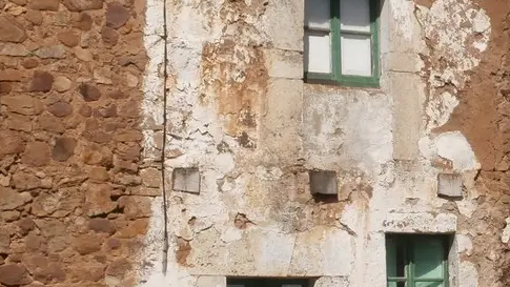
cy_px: 205
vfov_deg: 11.2
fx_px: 1461
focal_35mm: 108
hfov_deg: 19.5
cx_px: 434
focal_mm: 8.29
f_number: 4.2
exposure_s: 1/1250
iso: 100
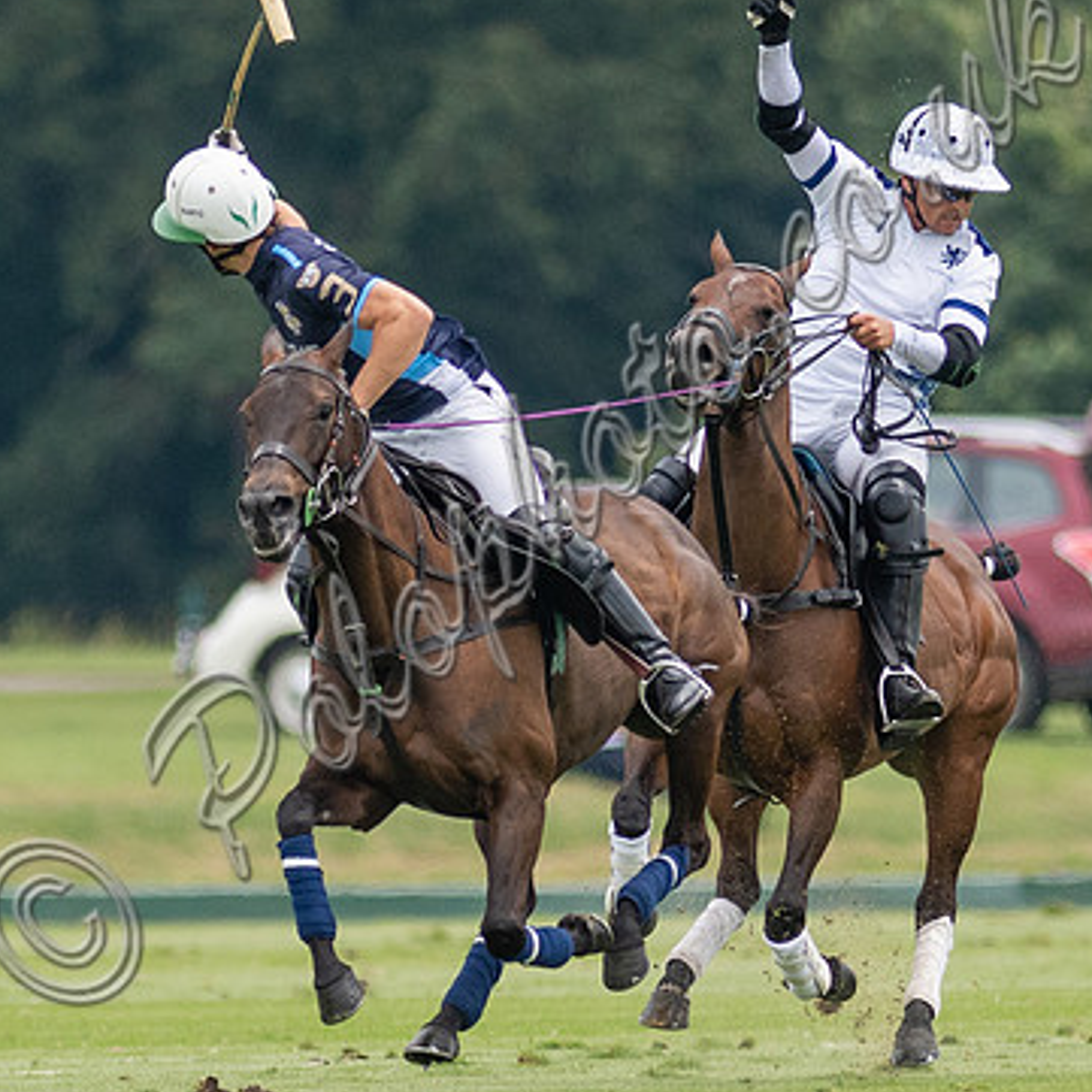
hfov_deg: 1.3
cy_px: 754
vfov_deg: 1.3
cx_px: 710
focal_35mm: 1396
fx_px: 49824
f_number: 2.8
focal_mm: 300
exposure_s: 1/4000
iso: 400
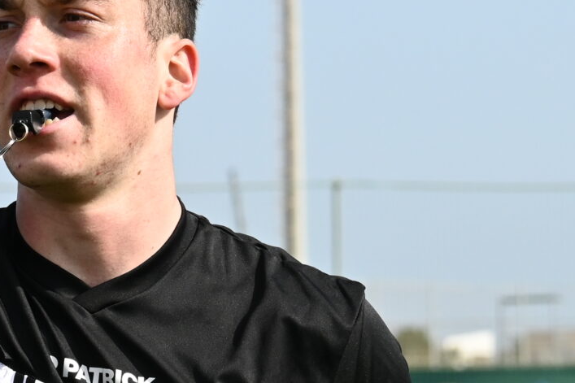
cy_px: 322
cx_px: 33
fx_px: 7198
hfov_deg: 4.6
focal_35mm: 451
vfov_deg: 3.0
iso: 400
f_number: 7.1
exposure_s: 1/1600
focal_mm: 83
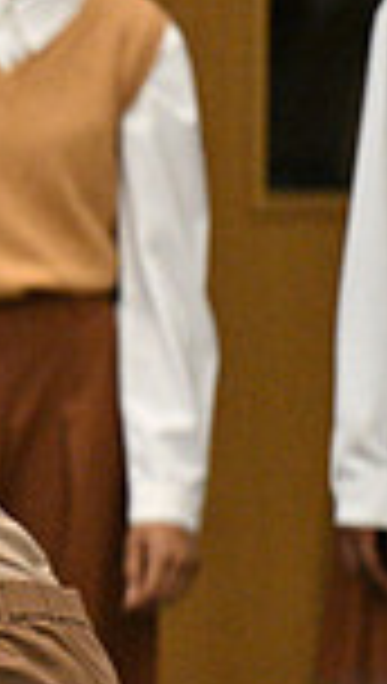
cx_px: -747
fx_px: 13785
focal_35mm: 759
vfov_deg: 2.8
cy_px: 488
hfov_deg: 1.6
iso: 6400
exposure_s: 1/800
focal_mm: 190
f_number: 2.8
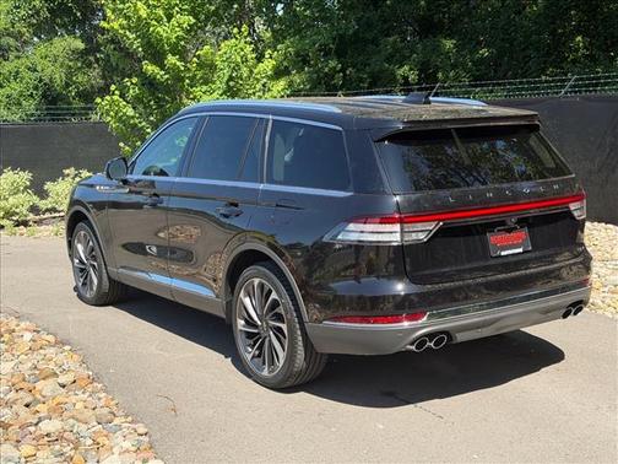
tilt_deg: -8.0
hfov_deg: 39.7
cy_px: 232
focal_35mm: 48
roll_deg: +4.6
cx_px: 309
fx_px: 857
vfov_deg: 30.3
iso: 80
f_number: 1.78
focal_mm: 6.76
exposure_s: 1/1931
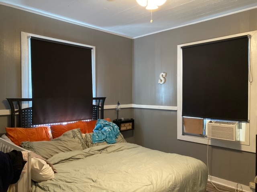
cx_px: 128
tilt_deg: -0.7
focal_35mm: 28
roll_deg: -1.1
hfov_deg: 63.4
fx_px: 208
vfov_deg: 49.7
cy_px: 96
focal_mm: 3.99
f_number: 1.8
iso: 320
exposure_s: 1/40
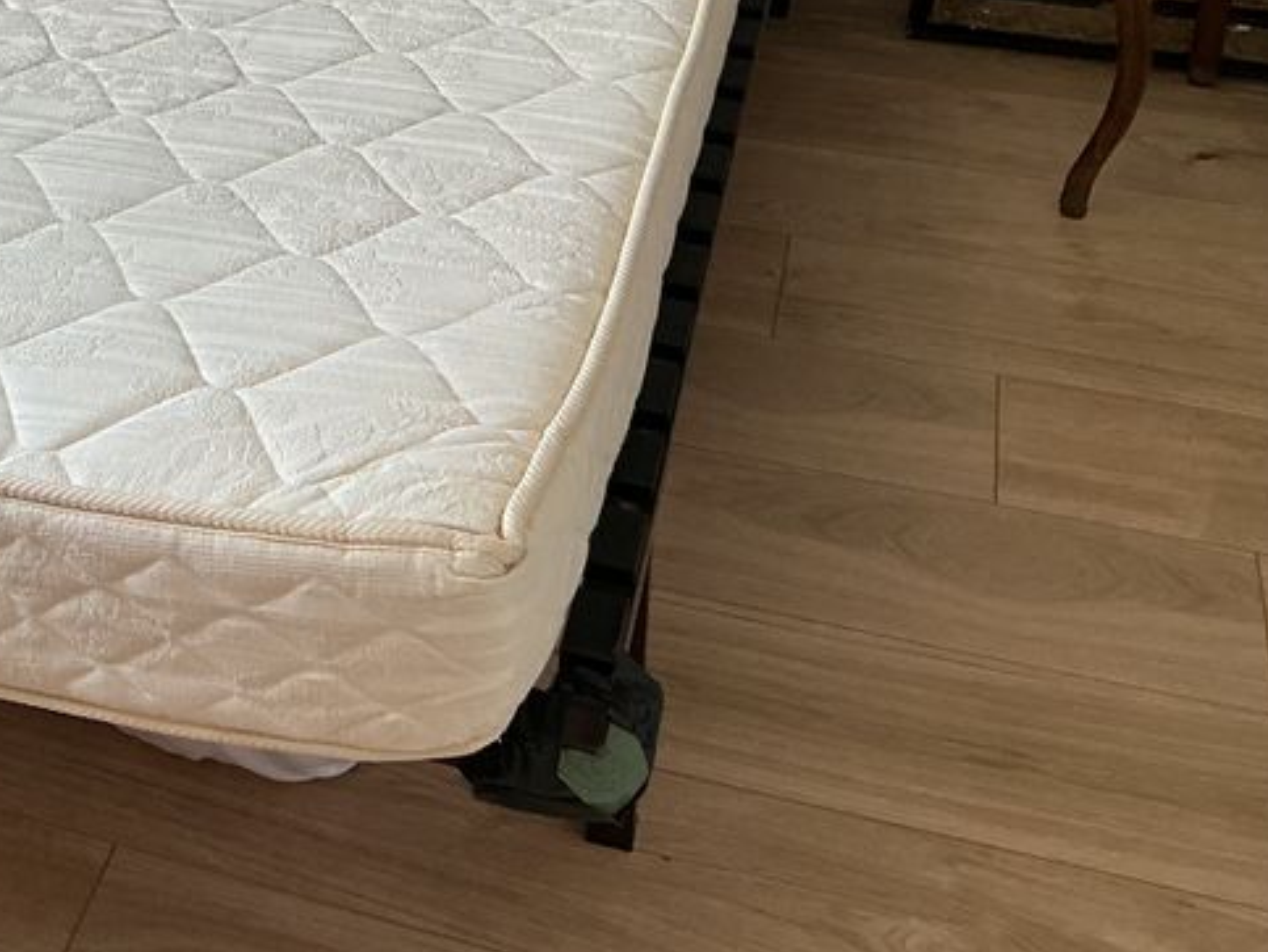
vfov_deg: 23.5
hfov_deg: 29.8
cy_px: 29
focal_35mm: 60
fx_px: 2199
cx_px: -29
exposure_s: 1/120
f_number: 1.8
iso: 64
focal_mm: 3
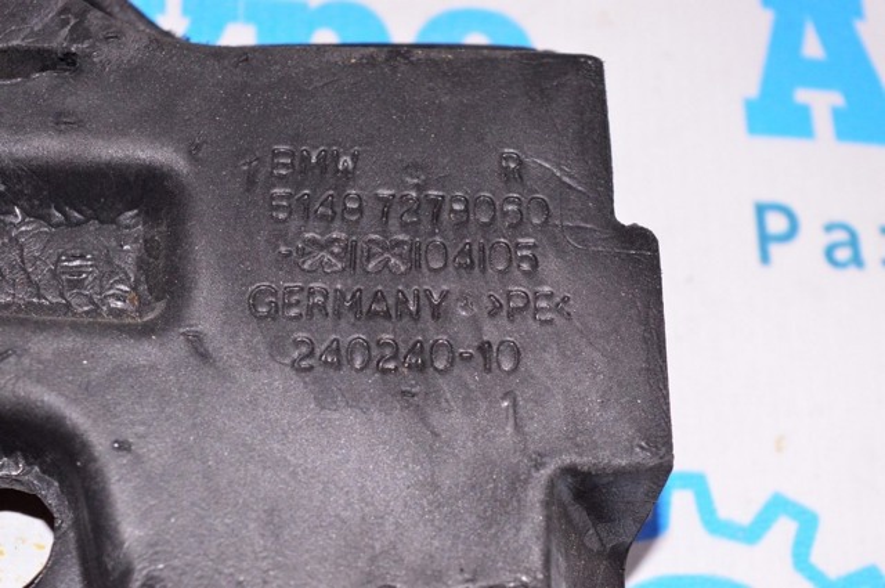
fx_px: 2026
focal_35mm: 82
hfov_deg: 24.6
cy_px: 294
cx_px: 442
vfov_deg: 16.5
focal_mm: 55
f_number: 8
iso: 1600
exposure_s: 1/200
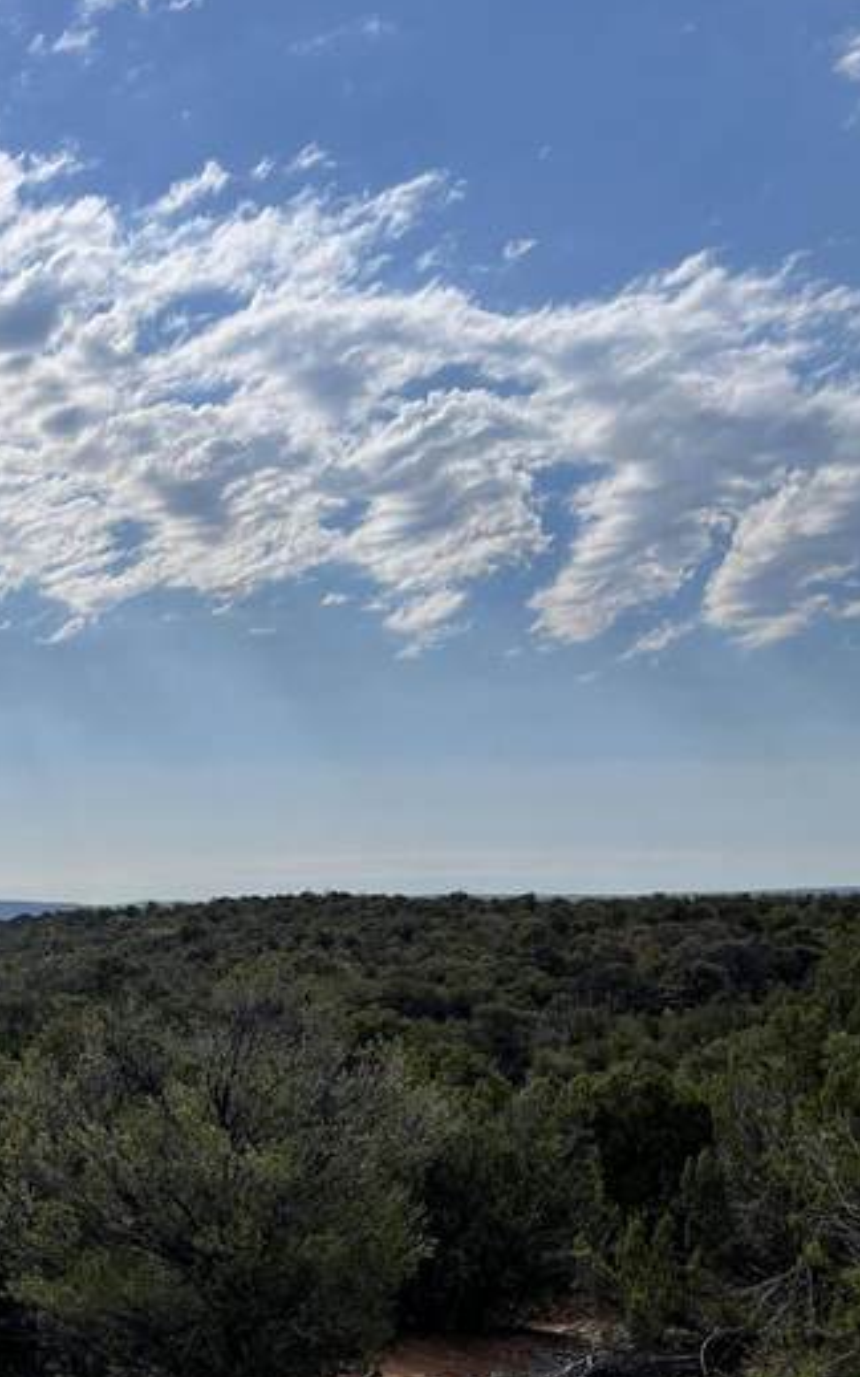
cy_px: 1244
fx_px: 1914
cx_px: 0
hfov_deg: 24.2
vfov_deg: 37.0
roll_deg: +0.6
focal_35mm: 51
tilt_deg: -10.4
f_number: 1.6
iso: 50
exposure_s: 1/10870
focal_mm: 5.1
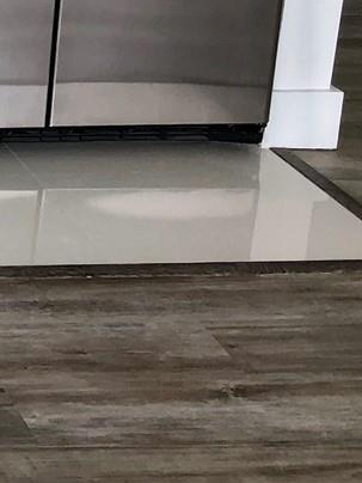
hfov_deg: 10.9
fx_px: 1548
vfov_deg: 16.9
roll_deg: -1.2
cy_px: -106
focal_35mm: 111
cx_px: -554
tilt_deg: -16.0
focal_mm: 3.99
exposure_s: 1/120
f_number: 1.8
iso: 32
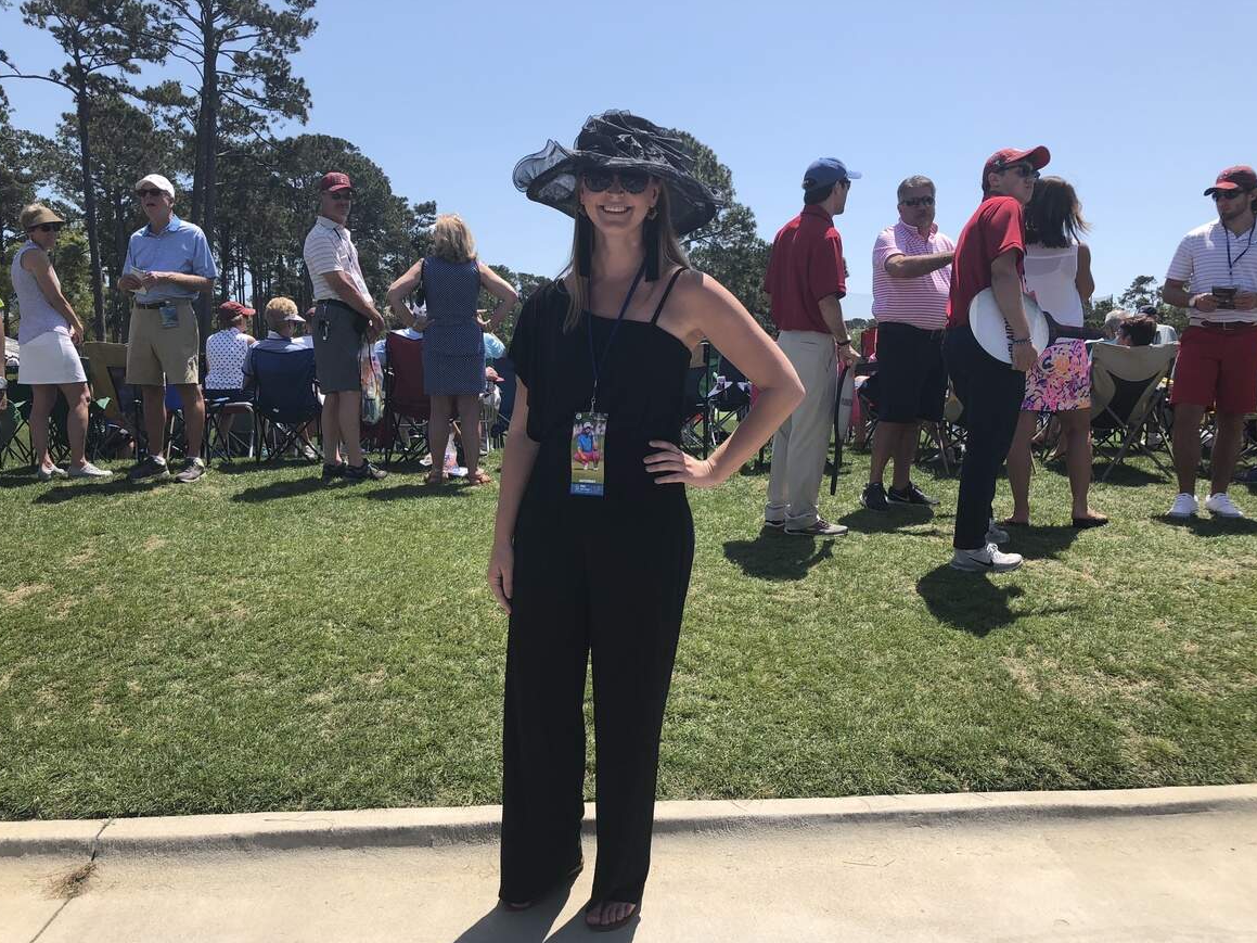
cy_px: 485
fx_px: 1053
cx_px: 618
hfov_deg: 61.7
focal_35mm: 29
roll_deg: +1.0
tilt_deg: -5.9
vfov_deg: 48.2
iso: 20
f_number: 1.8
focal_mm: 3.99
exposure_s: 1/1715
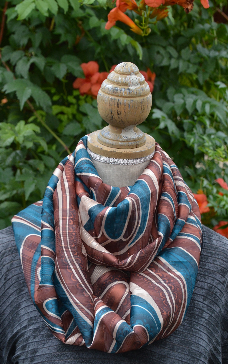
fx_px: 646
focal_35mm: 65
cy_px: 184
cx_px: 114
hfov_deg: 20.0
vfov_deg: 31.5
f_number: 6.3
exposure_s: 1/160
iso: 800
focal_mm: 42
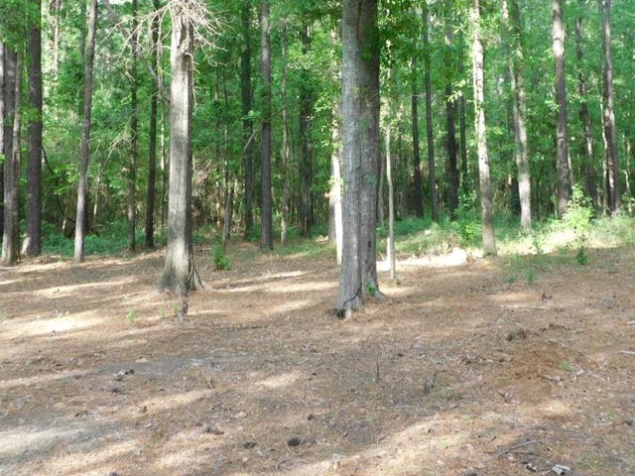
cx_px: 350
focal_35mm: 48
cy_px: 101
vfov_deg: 29.6
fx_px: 881
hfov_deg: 39.6
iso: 125
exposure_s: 1/80
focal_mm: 5.3
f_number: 3.2
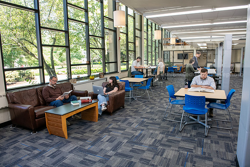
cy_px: 84
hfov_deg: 73.7
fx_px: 167
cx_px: 125
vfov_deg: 53.2
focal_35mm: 24
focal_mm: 24
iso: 1600
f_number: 5
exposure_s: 1/160
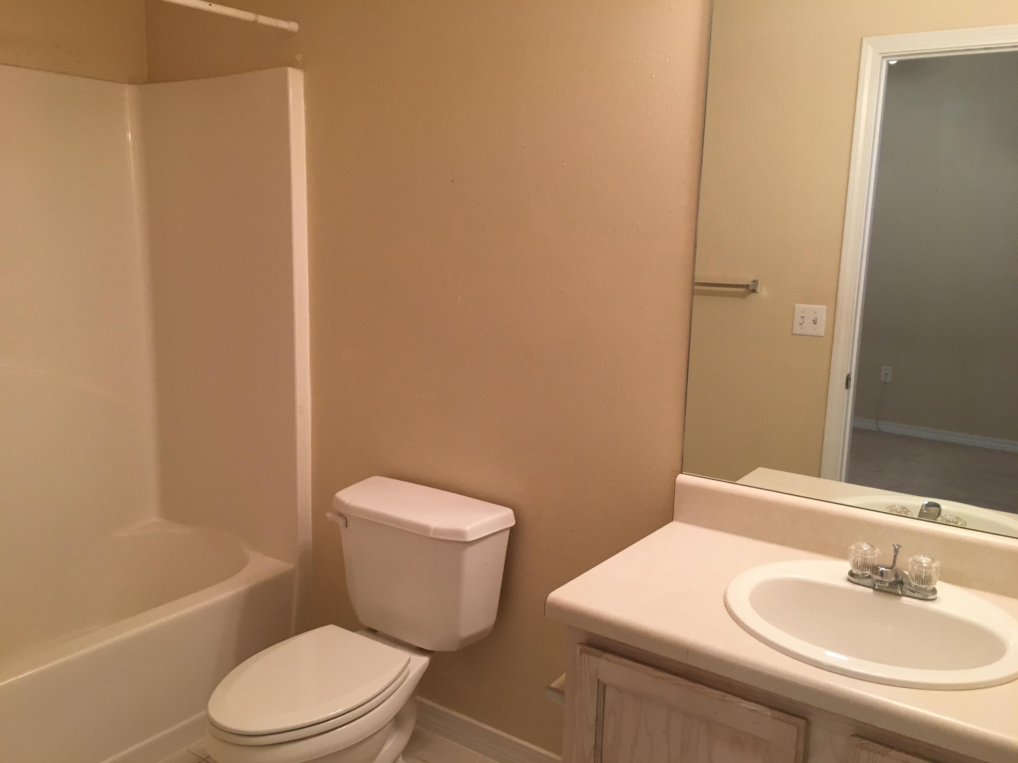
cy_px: 382
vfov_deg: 48.2
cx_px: 509
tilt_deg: -10.1
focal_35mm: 29
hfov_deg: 61.7
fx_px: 853
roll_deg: -1.0
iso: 100
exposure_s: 1/33
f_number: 2.2
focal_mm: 4.15
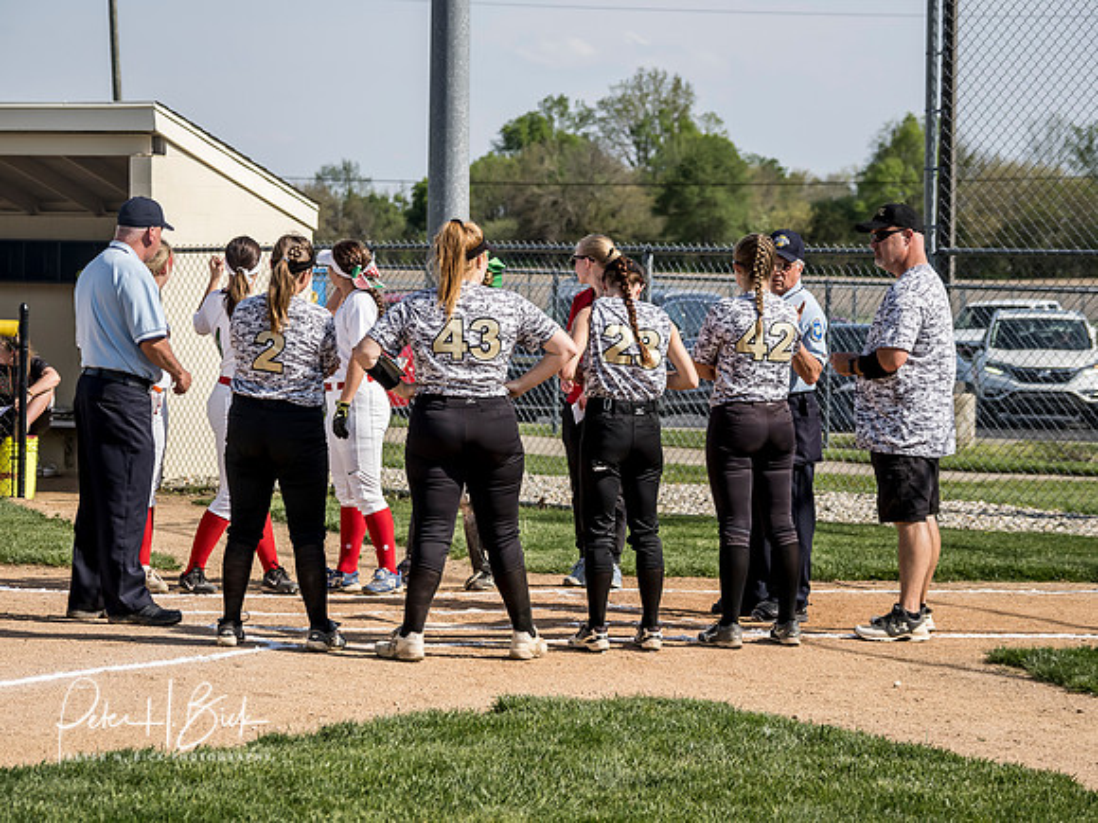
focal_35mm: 140
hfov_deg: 14.1
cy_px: 412
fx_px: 4441
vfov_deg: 10.6
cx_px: 549
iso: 250
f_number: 4
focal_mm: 70
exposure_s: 1/2000
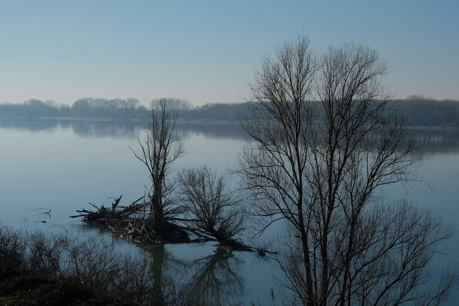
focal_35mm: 75
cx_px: 230
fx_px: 956
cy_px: 153
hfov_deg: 27.0
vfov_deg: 18.2
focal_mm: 50
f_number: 11
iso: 400
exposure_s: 1/1000
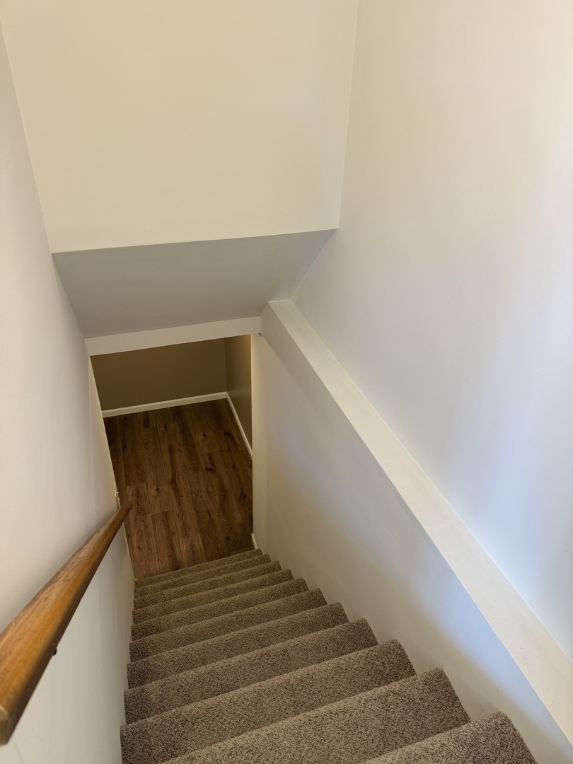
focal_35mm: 24
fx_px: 530
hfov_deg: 56.8
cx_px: 286
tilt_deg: -33.6
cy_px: 382
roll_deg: -0.7
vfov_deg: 71.6
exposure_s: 1/60
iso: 125
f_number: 1.78
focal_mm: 6.76
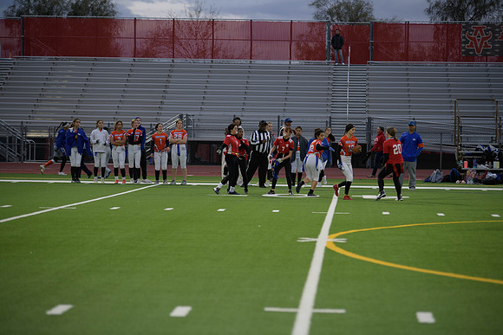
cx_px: 252
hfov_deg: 15.8
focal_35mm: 130
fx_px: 1817
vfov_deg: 10.6
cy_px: 168
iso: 320
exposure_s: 1/200
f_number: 2.8
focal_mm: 130
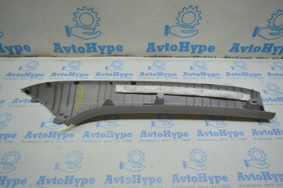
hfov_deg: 62.0
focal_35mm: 30
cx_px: 142
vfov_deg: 43.5
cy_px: 94
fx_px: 236
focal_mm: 20
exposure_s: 1/125
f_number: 3.5
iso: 400
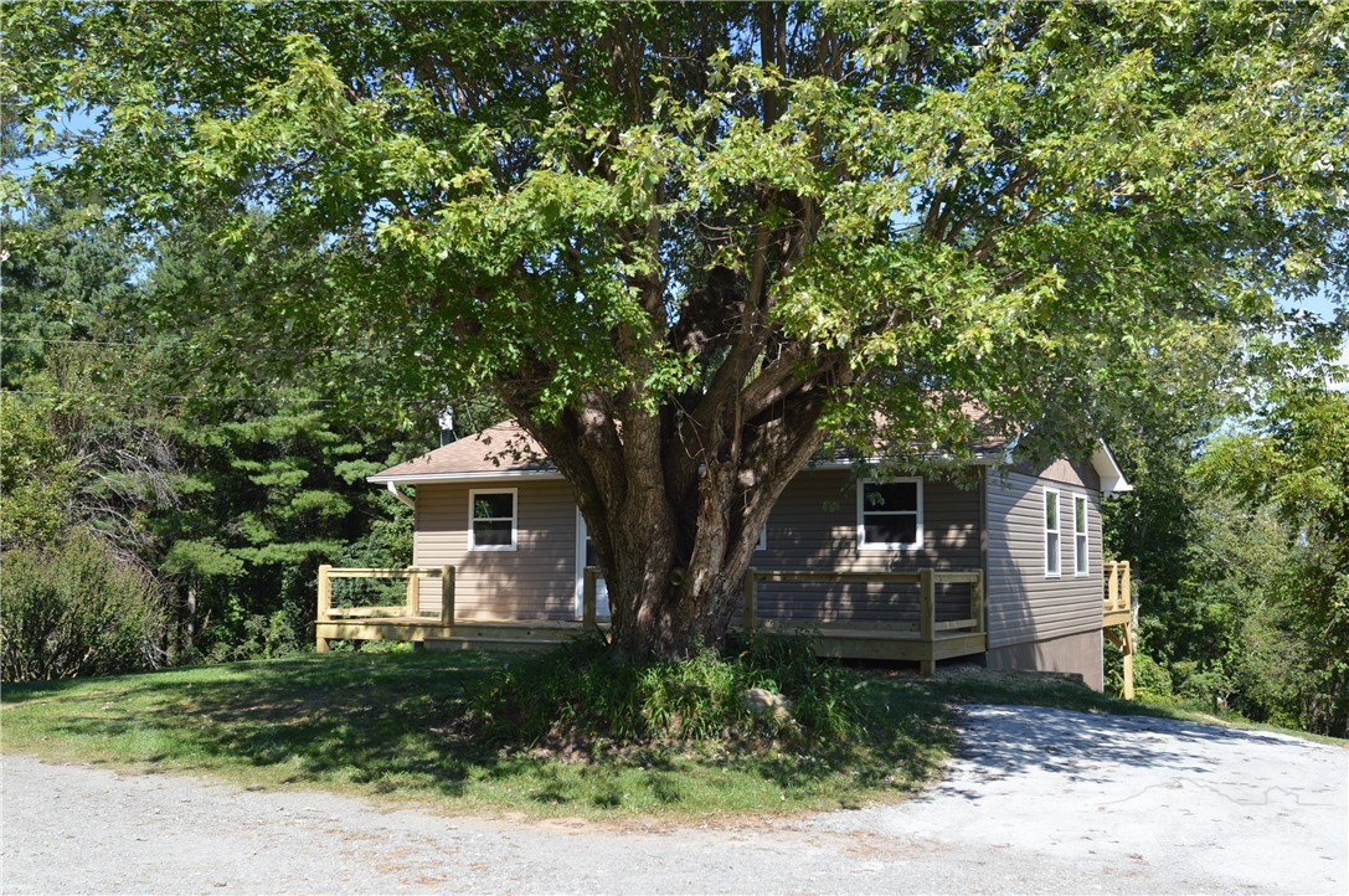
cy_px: 448
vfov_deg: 36.8
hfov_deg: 53.2
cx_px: 674
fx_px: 1347
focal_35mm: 36
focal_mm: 24
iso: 100
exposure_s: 1/160
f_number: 6.3
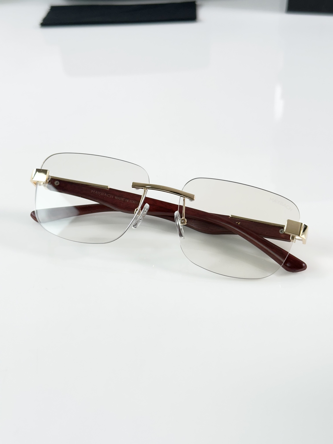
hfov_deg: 30.3
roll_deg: +3.7
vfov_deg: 39.7
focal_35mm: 48
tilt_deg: -36.4
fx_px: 616
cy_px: 222
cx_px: 166
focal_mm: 6.86
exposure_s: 1/100
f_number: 1.78
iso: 64
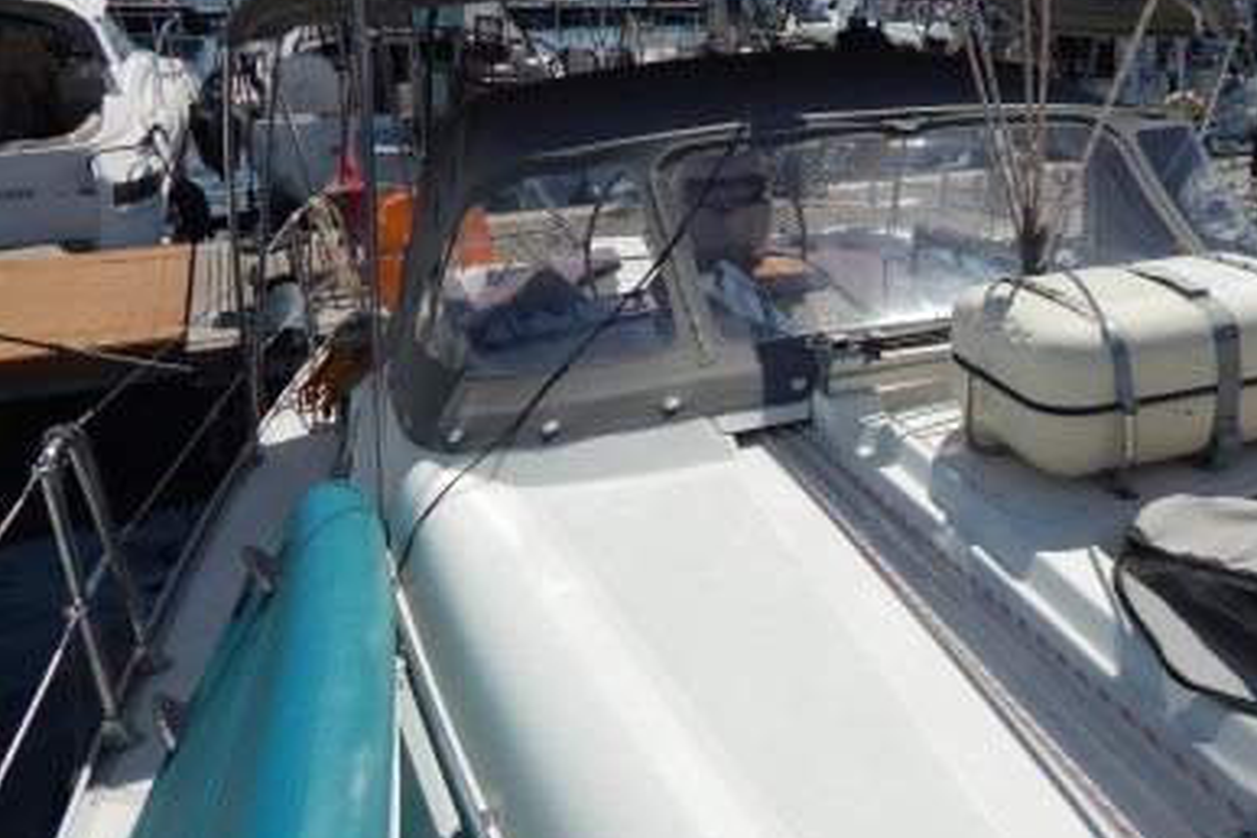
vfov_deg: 38.6
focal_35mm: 34
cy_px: 307
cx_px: 890
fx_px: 1187
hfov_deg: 54.0
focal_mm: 4
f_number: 6
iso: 125
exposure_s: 1/1500
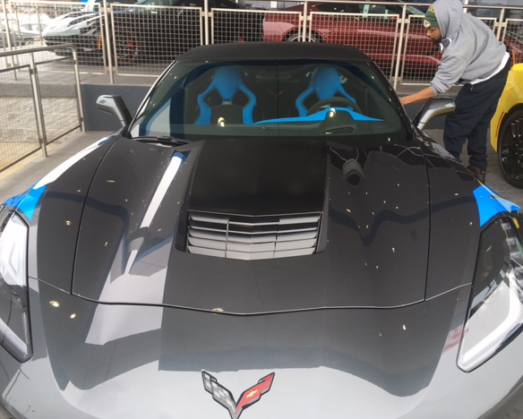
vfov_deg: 47.2
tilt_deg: -22.3
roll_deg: -2.1
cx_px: 274
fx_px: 480
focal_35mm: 31
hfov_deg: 57.1
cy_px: 212
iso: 25
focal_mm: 4.15
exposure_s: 1/169
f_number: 2.2
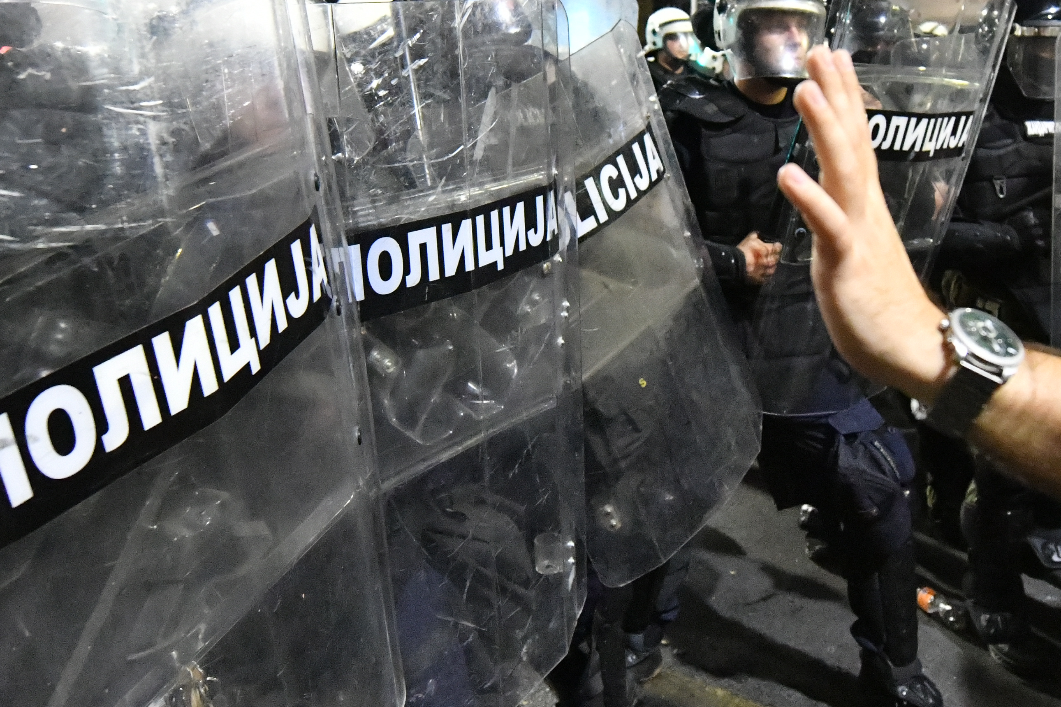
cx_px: 668
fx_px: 1061
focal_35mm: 36
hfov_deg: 52.5
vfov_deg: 36.5
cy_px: 242
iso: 10000
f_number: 3.5
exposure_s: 1/200
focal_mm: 15
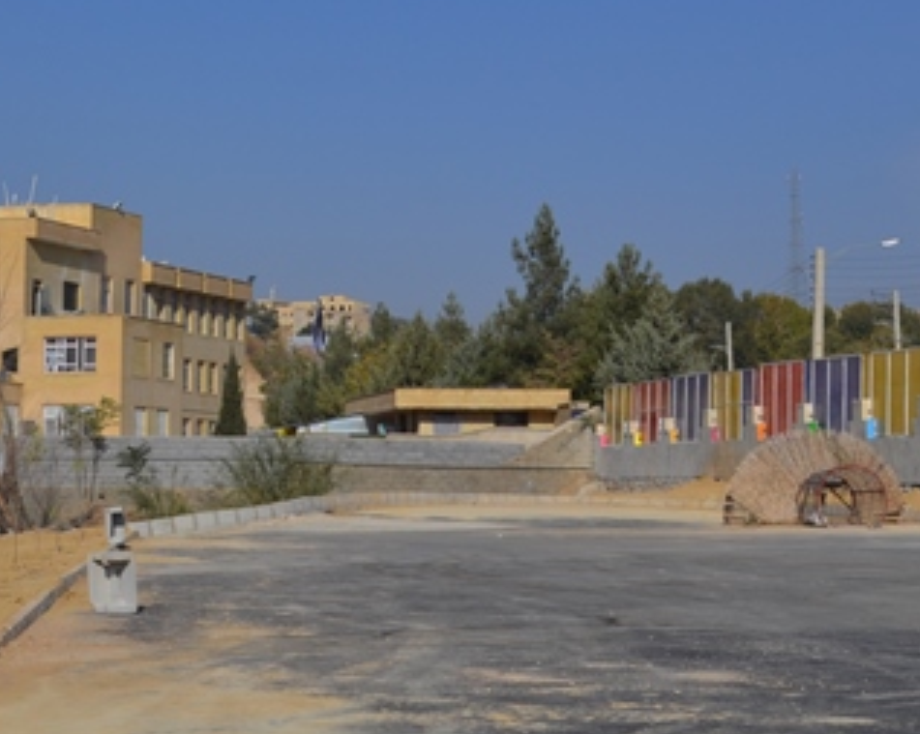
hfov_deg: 19.7
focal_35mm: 96
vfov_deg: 15.9
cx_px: 135
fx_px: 2612
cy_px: 165
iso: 100
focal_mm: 32
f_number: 9
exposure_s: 1/400
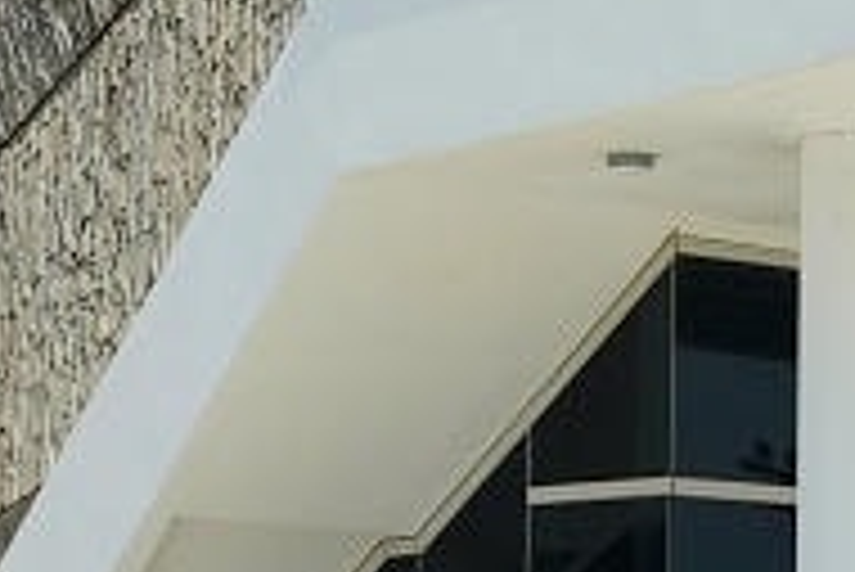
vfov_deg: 7.5
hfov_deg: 11.5
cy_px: -473
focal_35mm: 177
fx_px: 4207
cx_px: 914
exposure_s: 1/125
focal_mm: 28
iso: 100
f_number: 9
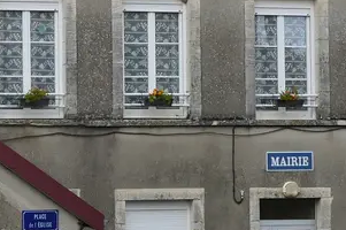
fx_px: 2083
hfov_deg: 9.5
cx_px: 246
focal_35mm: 217
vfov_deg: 6.3
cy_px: 52
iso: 125
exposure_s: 1/640
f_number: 3.4
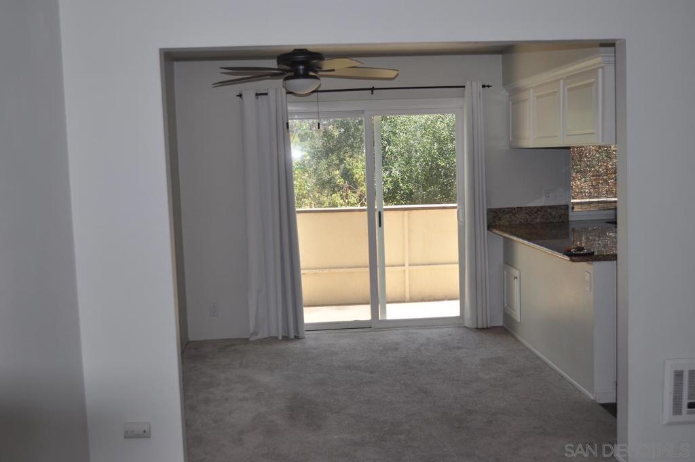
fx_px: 752
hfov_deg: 49.6
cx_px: 348
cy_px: 231
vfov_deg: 34.1
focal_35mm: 39
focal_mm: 26
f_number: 5.6
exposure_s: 1/200
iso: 200
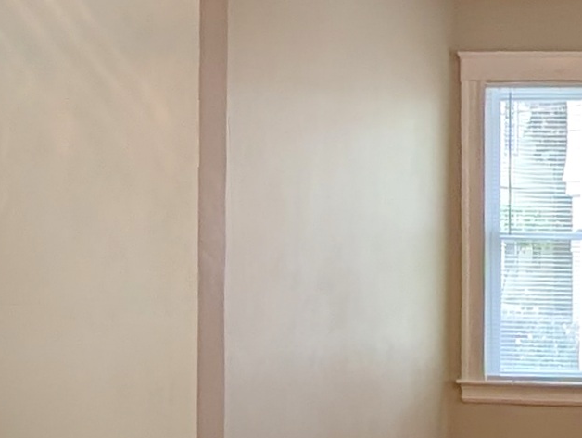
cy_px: 267
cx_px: 98
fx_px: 1313
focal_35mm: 78
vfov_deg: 18.9
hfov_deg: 24.5
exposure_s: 1/120
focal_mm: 2.23
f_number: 1.95
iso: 65
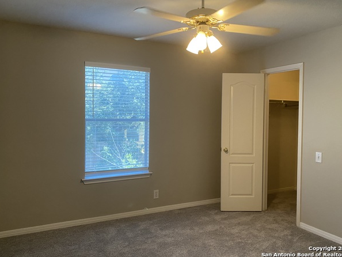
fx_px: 277
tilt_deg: -2.1
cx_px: 169
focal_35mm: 28
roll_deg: -1.8
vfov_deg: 49.7
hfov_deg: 63.4
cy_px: 120
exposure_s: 1/60
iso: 200
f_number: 1.8
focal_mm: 4.25
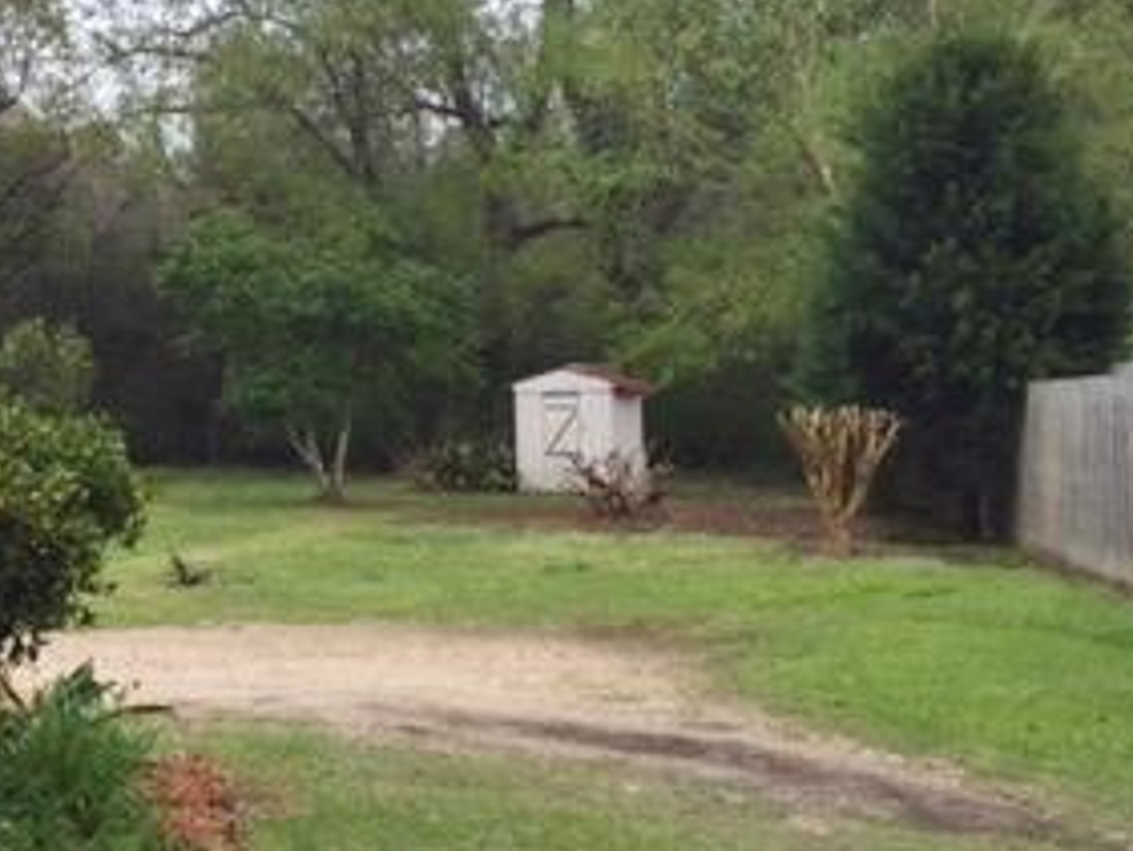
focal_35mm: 66
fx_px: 2161
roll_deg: -0.4
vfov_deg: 22.3
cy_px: 367
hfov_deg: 27.5
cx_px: -36
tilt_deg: +1.4
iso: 32
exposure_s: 1/196
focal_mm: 4.15
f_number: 2.2
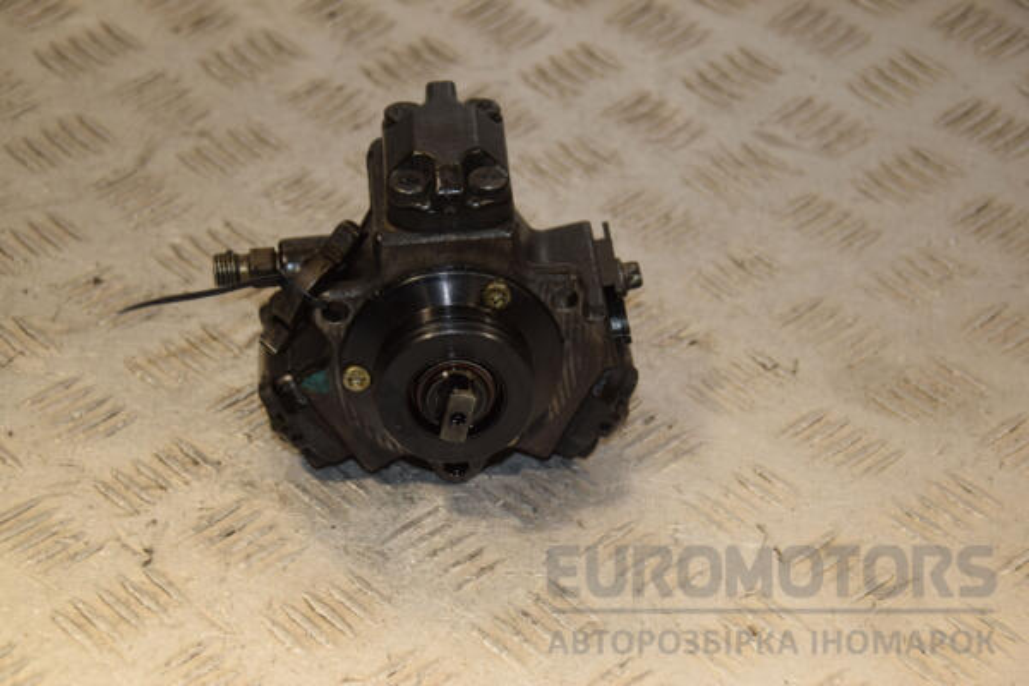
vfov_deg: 13.8
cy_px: 343
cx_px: 514
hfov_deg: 20.6
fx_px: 2830
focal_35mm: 99
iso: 800
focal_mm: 66
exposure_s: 1/200
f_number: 6.3
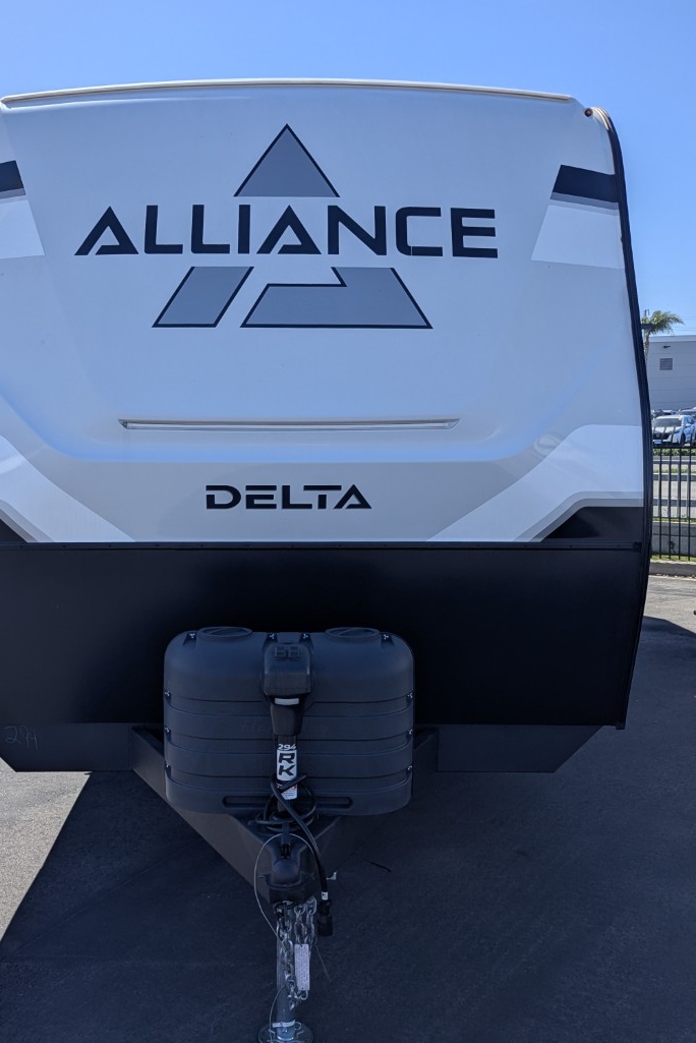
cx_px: 281
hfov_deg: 38.8
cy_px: 521
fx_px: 985
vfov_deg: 55.8
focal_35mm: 34
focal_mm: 6.81
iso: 48
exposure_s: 1/2309
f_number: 1.85
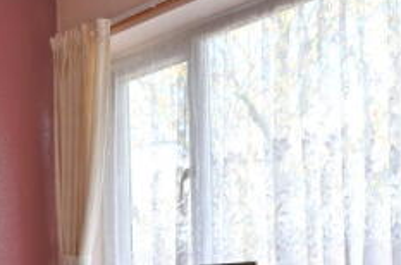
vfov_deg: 16.8
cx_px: 62
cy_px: 349
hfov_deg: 26.1
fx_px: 844
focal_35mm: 76
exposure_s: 1/80
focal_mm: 18
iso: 400
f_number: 8
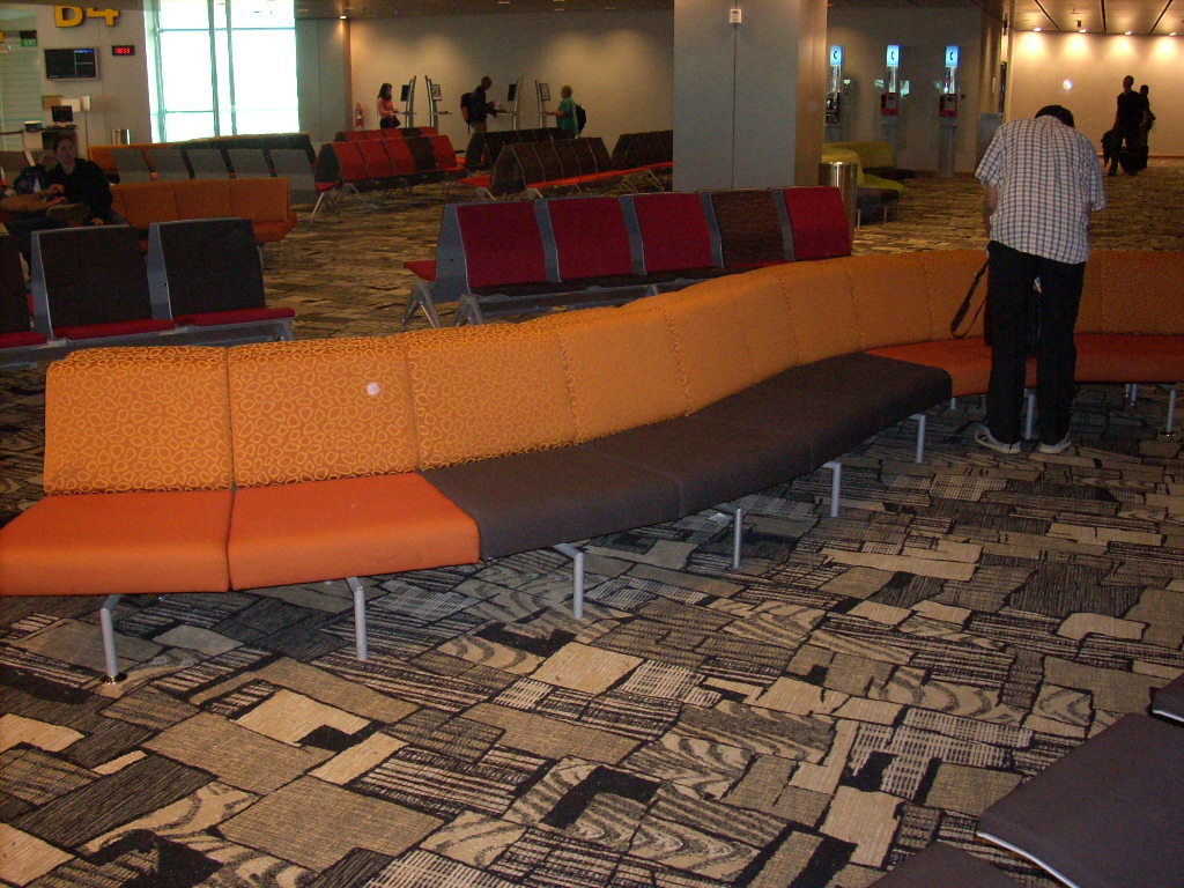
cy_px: 444
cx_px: 592
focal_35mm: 37
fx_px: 1266
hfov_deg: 50.1
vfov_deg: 38.7
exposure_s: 1/60
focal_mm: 6.2
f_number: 2.8
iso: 400
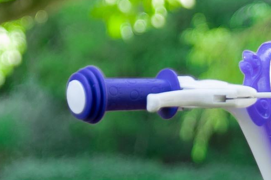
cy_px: 476
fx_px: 3318
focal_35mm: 441
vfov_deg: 3.1
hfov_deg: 4.7
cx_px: 95
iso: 100
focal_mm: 49
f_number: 2.8
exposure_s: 1/100
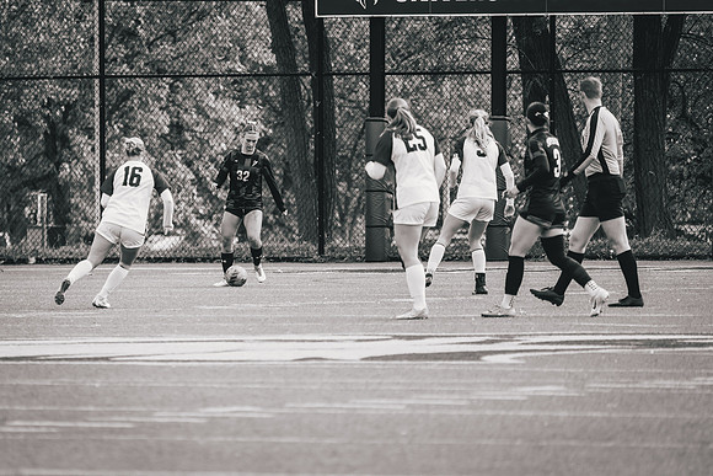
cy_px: 205
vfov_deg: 2.7
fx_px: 10102
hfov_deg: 4.0
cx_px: 258
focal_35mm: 510
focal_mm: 400
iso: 800
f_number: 6.3
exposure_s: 1/800
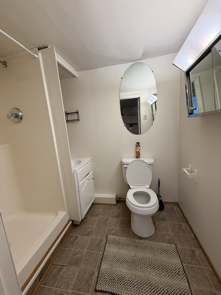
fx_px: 119
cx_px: 110
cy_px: 148
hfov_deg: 85.7
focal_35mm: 14
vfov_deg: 102.1
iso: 160
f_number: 2.2
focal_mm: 2.22
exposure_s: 1/120
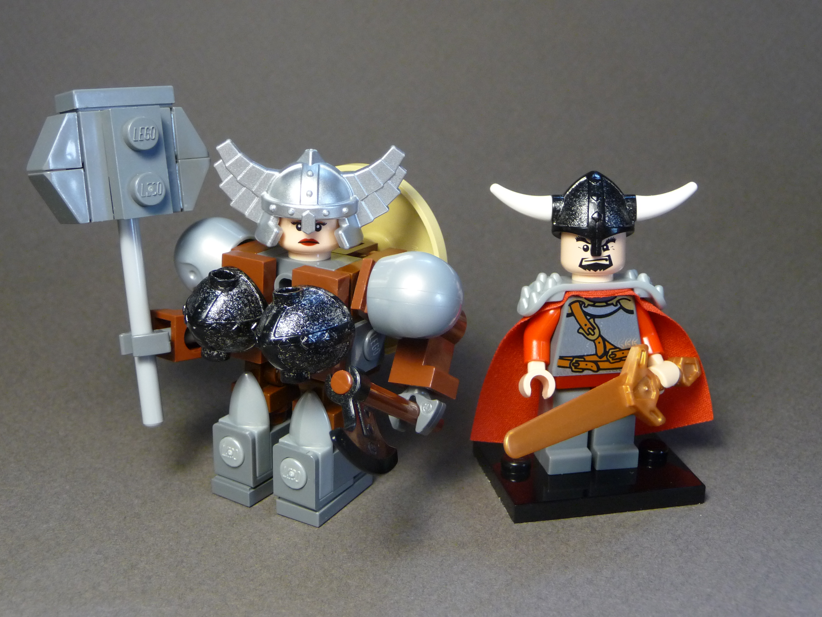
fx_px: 1140
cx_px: 411
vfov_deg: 30.3
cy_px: 308
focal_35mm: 48
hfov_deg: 39.7
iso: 250
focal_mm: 8
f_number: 4.2
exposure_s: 1/30
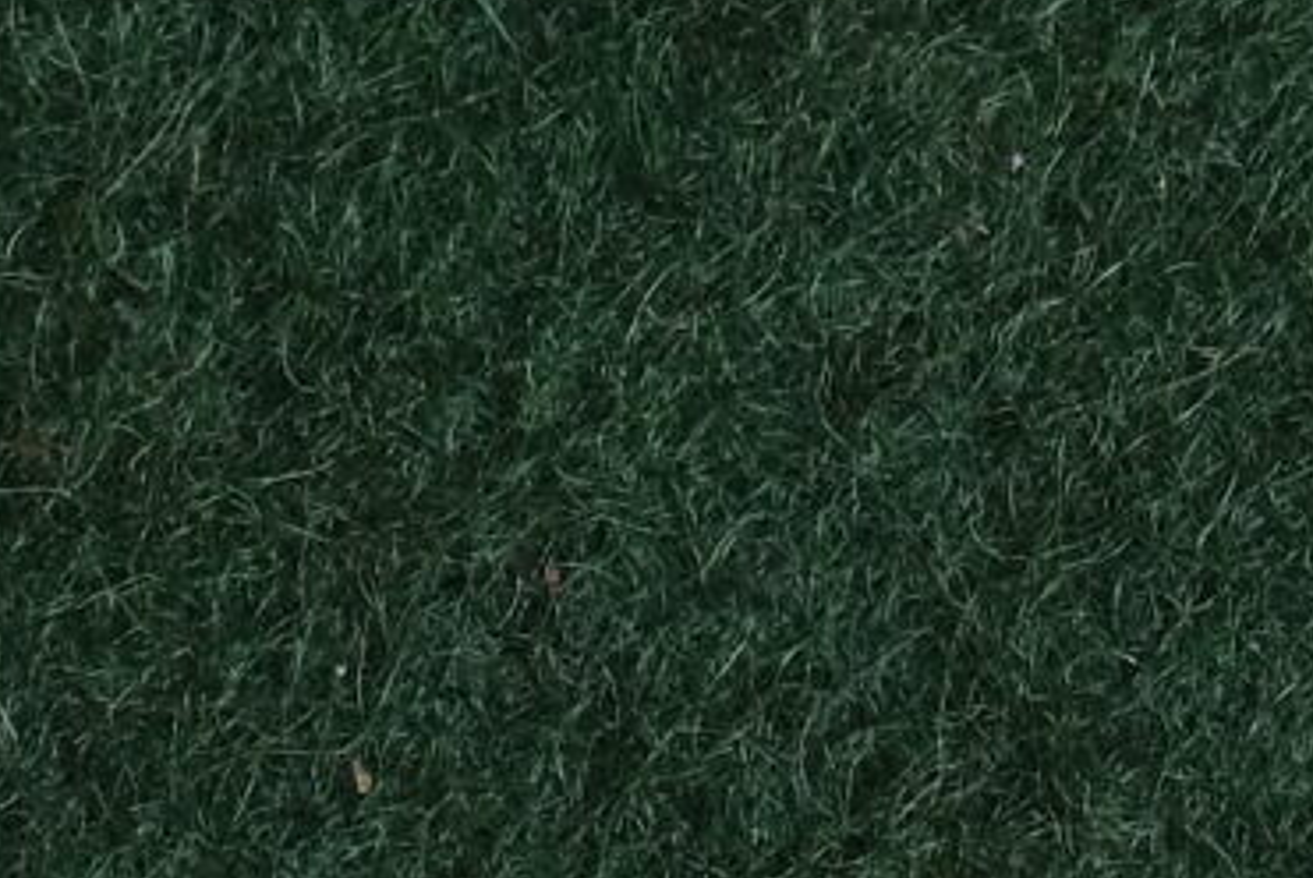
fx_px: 20878
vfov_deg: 2.4
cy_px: -2101
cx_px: 2913
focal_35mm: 572
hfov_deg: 3.6
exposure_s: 1/80
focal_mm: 55
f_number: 8
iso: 400
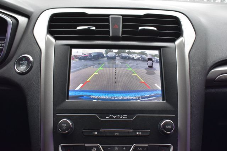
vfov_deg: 35.5
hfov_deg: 51.3
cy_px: 76
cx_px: 114
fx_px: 236
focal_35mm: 38
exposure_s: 1/40
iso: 400
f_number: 7.1
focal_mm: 25
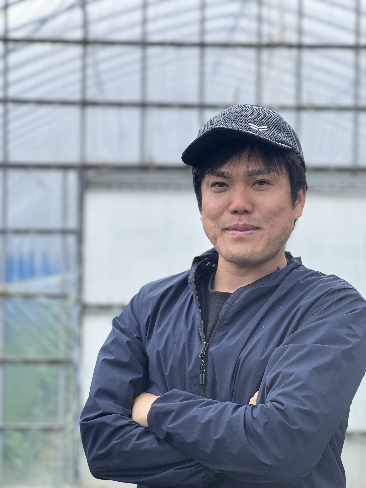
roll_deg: -0.6
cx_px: 183
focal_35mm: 77
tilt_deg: +1.1
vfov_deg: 25.3
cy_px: 244
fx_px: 1086
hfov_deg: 19.1
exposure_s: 1/129
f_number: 2.8
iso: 20
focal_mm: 9
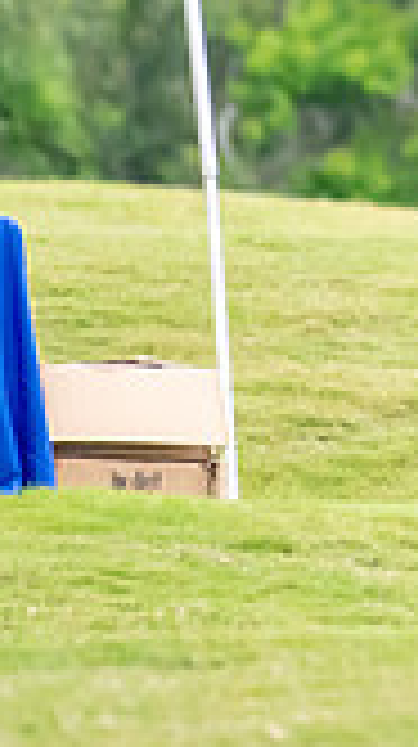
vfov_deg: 0.8
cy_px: -106
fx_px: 54234
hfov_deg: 0.4
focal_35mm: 2744
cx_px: 782
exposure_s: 1/2000
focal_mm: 500
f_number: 5.6
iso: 3200
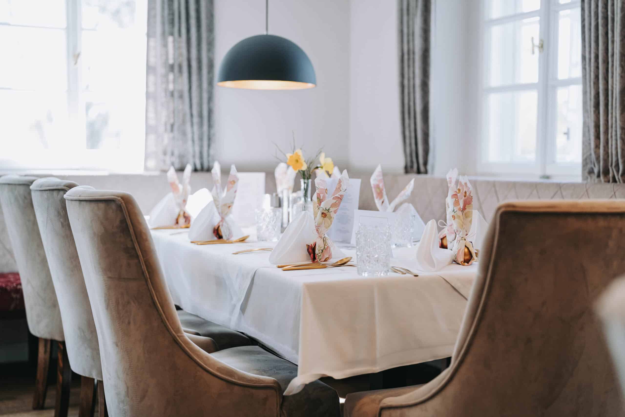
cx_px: 312
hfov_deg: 39.6
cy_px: 208
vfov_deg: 27.0
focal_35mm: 50
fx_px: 868
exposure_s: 1/400
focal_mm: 50
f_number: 2
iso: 800
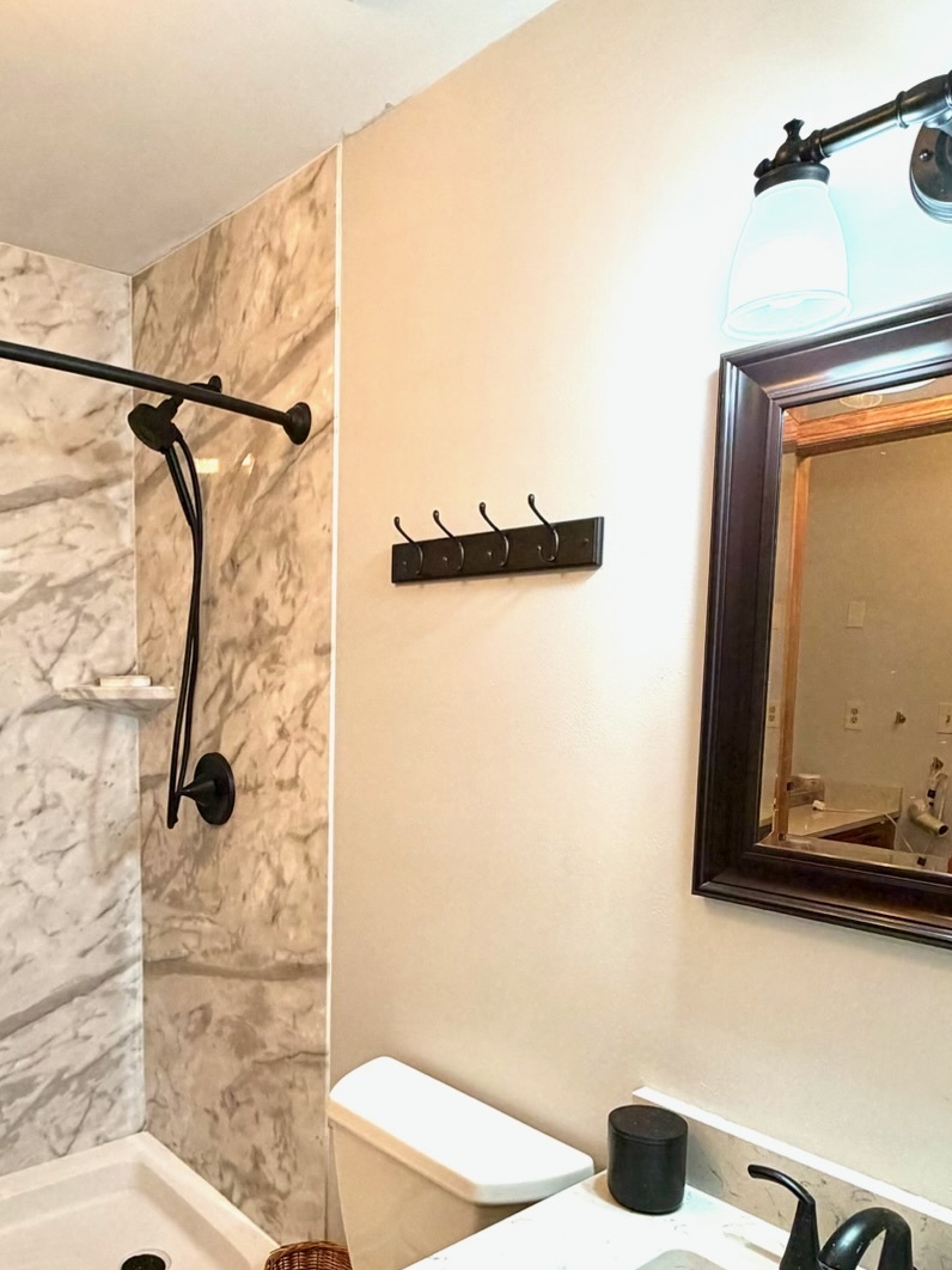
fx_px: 990
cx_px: 327
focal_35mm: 27
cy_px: 801
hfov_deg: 50.5
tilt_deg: -6.1
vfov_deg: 64.3
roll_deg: -0.1
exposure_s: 1/60
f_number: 2.2
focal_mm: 2.22
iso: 200
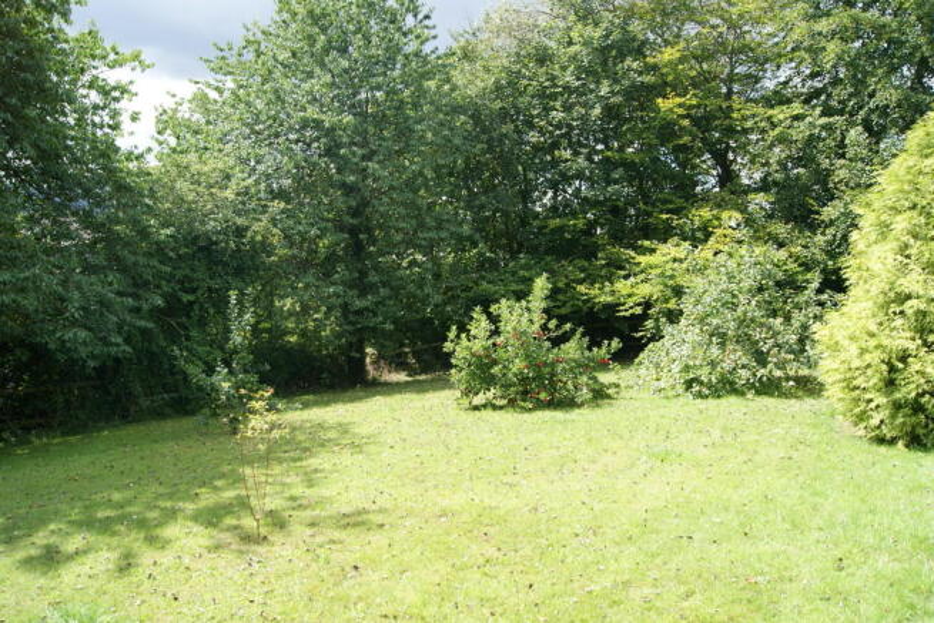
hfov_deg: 67.4
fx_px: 701
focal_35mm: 27
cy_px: 312
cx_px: 467
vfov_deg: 48.0
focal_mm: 18
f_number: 8
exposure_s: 1/60
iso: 100
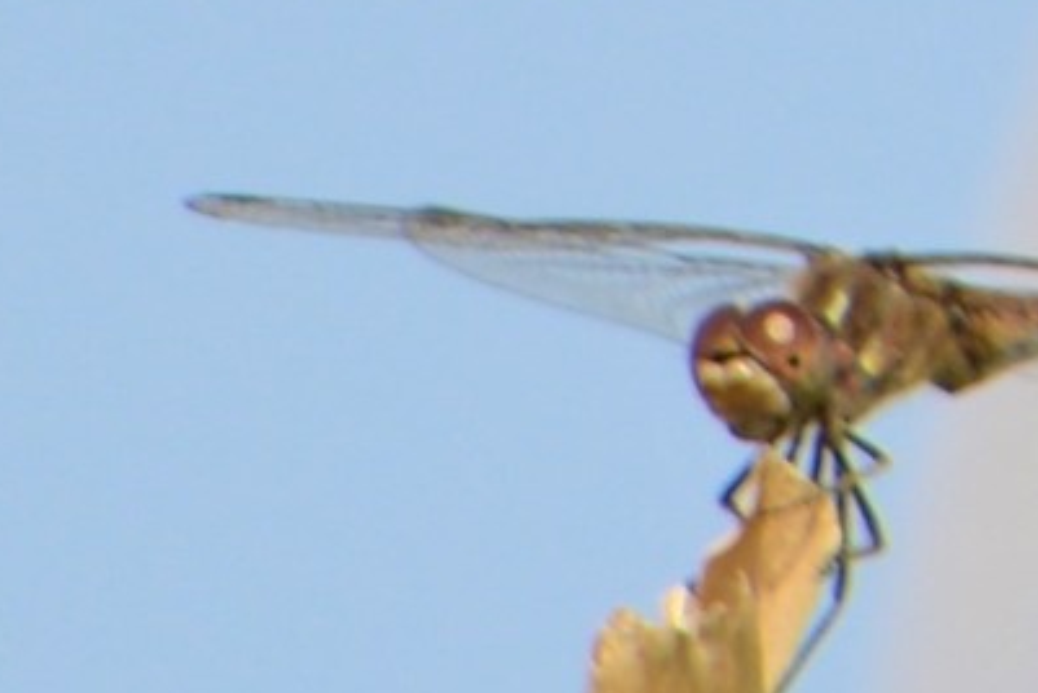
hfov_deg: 1.9
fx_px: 30988
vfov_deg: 1.3
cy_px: 463
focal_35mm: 1074
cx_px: 973
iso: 100
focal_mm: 300
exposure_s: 1/320
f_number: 8
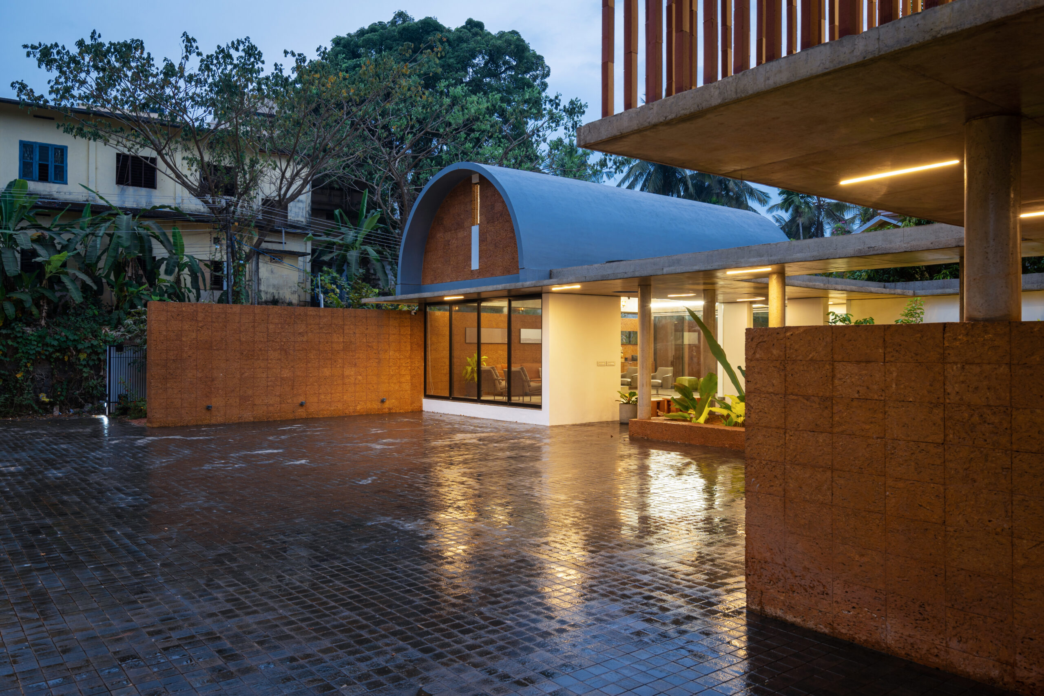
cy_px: 348
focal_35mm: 27
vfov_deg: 47.9
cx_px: 522
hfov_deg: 67.4
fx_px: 783
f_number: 9
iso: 100
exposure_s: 1.3
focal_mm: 27
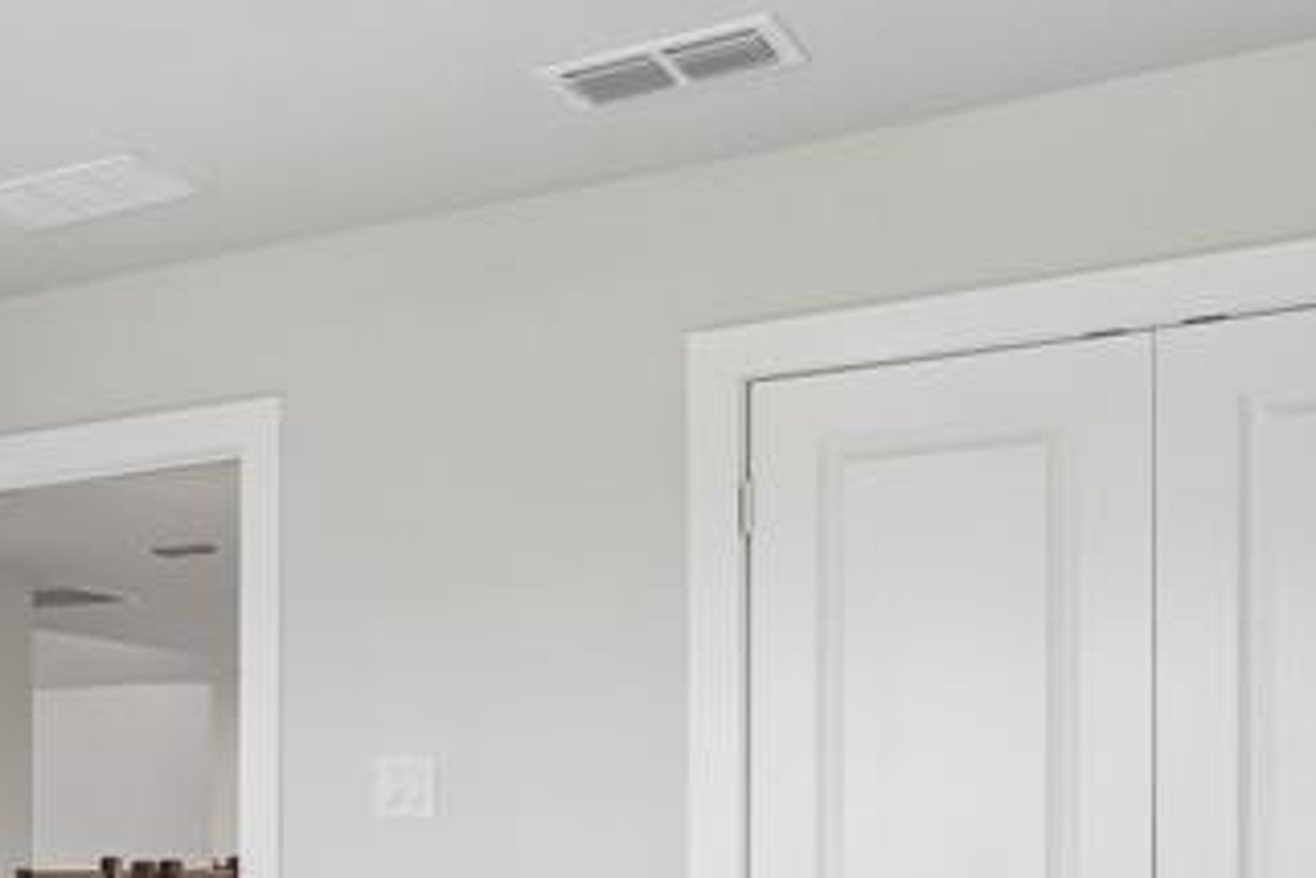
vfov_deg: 25.4
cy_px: 837
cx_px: -8
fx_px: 1864
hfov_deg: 35.1
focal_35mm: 51
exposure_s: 1/30
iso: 320
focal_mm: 16
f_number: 8
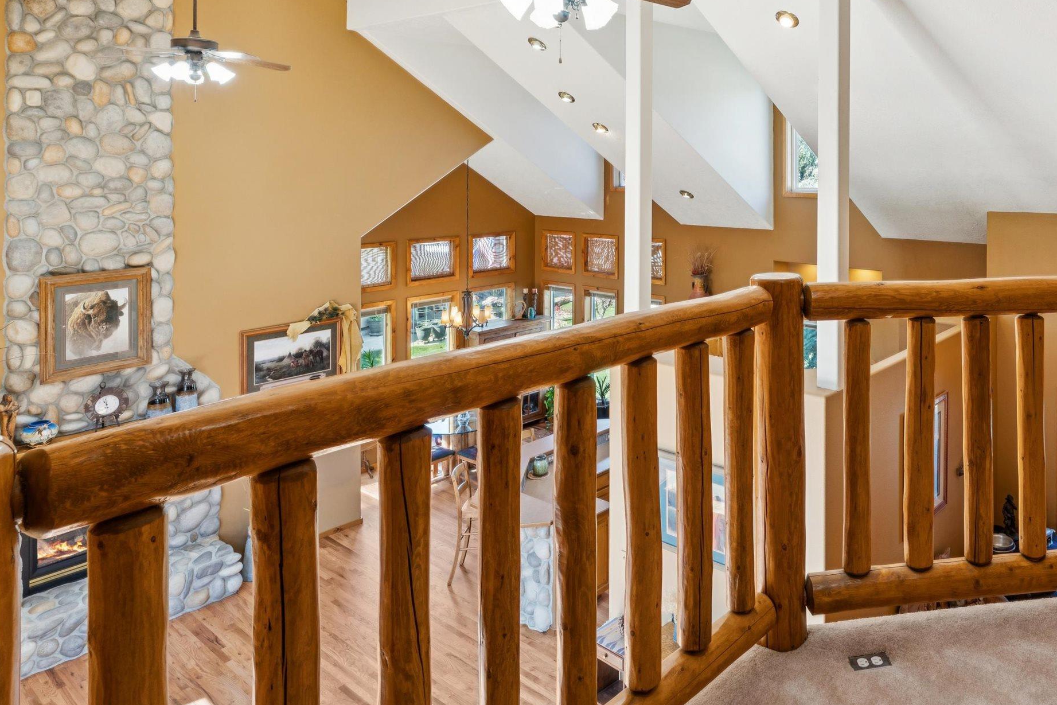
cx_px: 783
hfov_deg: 64.9
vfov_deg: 47.0
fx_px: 773
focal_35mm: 26
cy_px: 167
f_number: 13
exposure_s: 1/8
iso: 400
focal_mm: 15.8
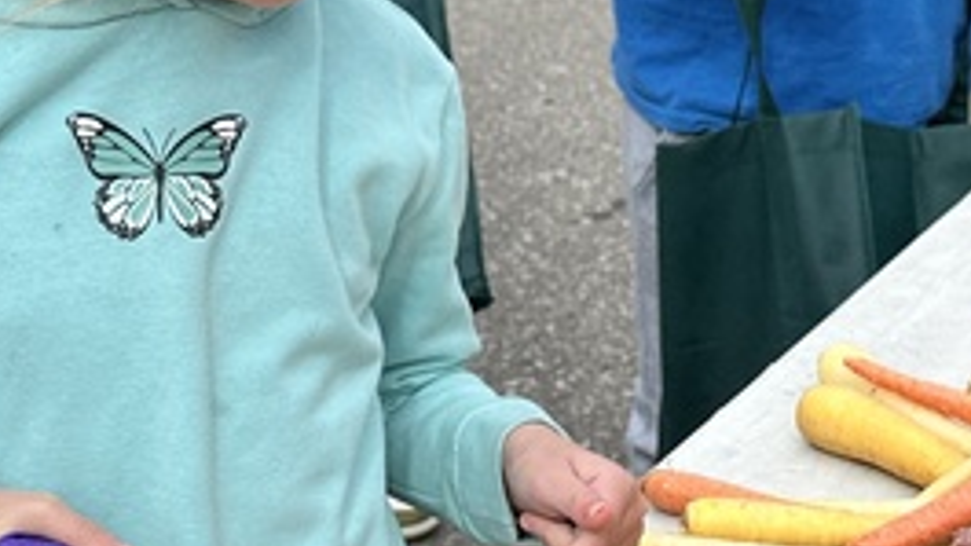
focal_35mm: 101
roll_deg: +0.2
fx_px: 2600
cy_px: 484
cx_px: 854
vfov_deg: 11.9
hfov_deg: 20.8
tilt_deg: -24.5
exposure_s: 1/3247
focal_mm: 6.86
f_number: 1.78
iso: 80
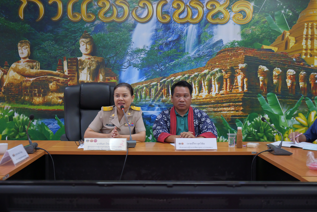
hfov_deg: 39.6
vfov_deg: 27.0
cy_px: 106
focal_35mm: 50
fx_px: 440
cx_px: 158
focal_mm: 50
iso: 6400
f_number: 5.6
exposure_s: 1/100
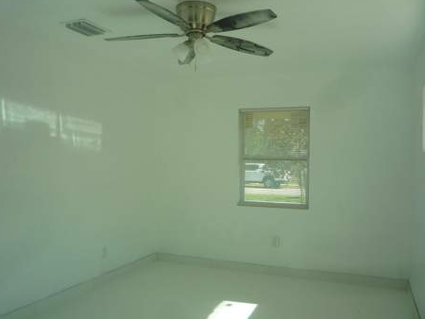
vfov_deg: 44.2
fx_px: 393
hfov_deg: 56.8
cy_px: 166
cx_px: 215
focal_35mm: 32
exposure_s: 1/160
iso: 100
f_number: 4
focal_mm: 5.2
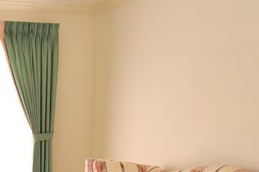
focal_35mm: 62
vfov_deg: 21.7
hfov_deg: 26.6
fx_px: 446
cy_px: 123
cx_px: -91
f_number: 8
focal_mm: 10
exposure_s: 1/30
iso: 450
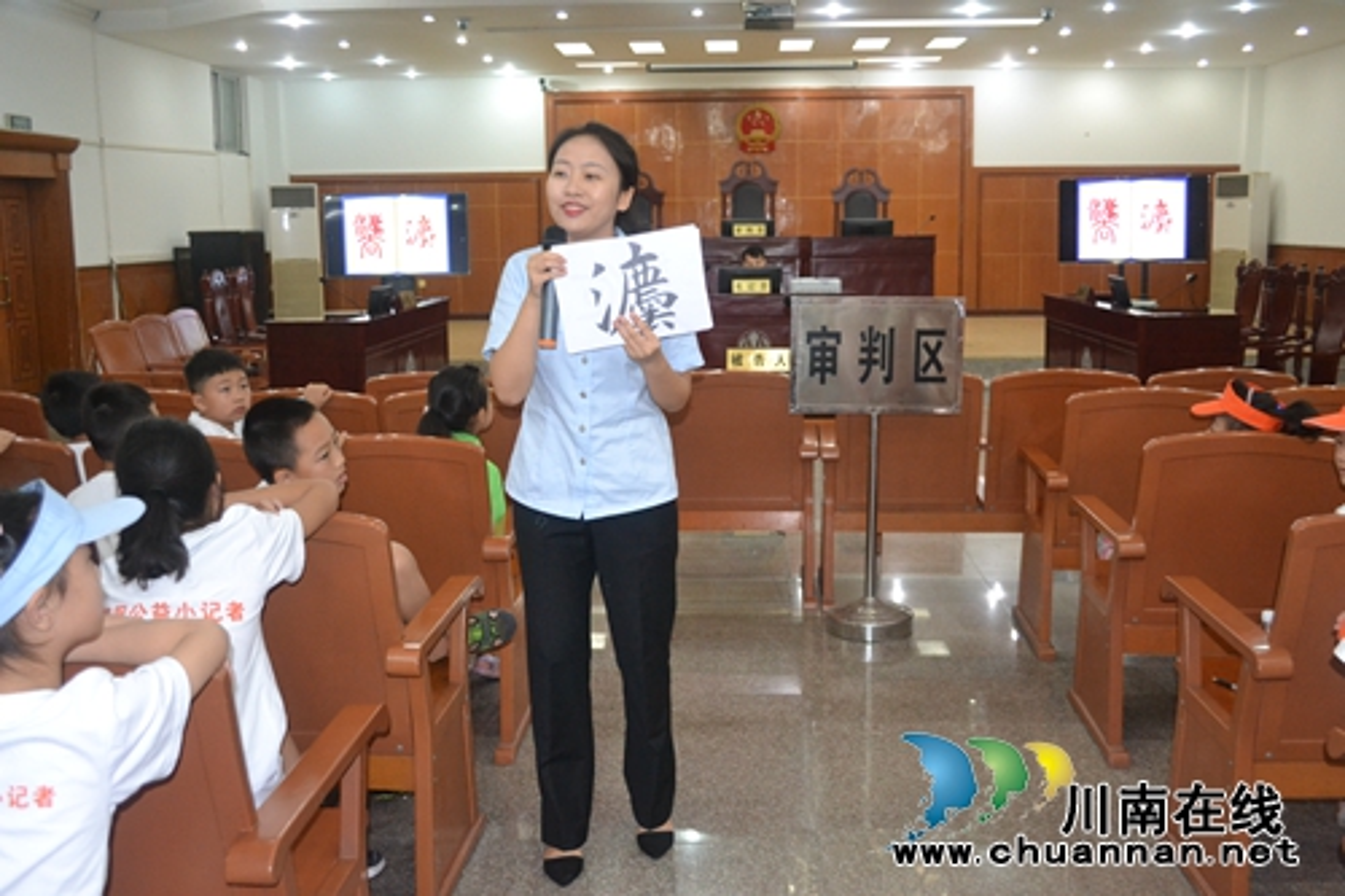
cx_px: 672
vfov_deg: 36.8
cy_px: 448
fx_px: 1344
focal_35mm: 36
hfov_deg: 53.1
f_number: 4
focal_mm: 24
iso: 2200
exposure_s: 1/60
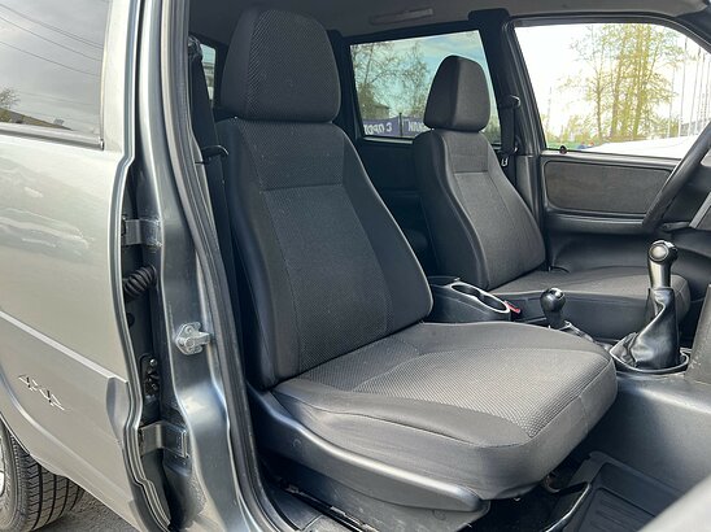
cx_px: 356
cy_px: 266
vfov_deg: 53.0
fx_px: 534
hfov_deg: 67.3
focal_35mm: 26
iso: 50
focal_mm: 5.7
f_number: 1.5
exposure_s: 1/138
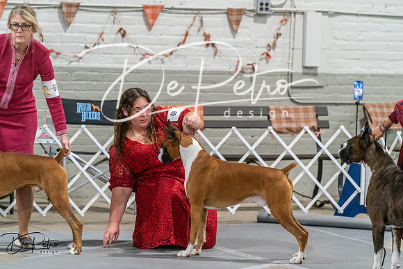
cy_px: 134
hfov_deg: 10.4
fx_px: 2206
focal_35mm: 197
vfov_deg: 7.0
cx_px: 202
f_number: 3.5
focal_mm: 197
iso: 6400
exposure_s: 1/250
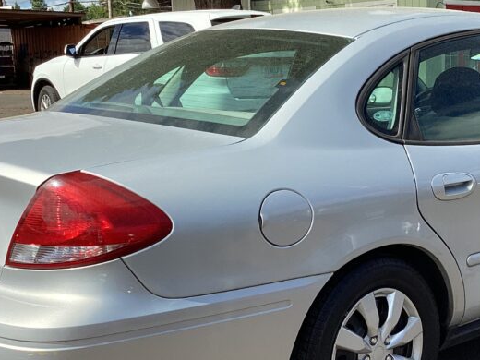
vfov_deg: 24.0
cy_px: 205
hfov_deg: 31.5
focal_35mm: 61
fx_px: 846
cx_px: 316
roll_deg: +0.6
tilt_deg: -10.1
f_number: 2.4
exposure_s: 1/1148
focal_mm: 3.3
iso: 25
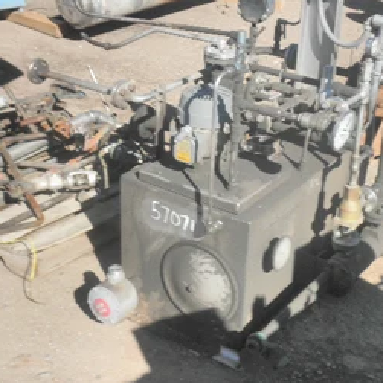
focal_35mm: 62
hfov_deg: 27.6
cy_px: 168
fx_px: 776
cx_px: 247
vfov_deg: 27.7
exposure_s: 1/80
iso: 64
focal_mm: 7.9
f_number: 9.6
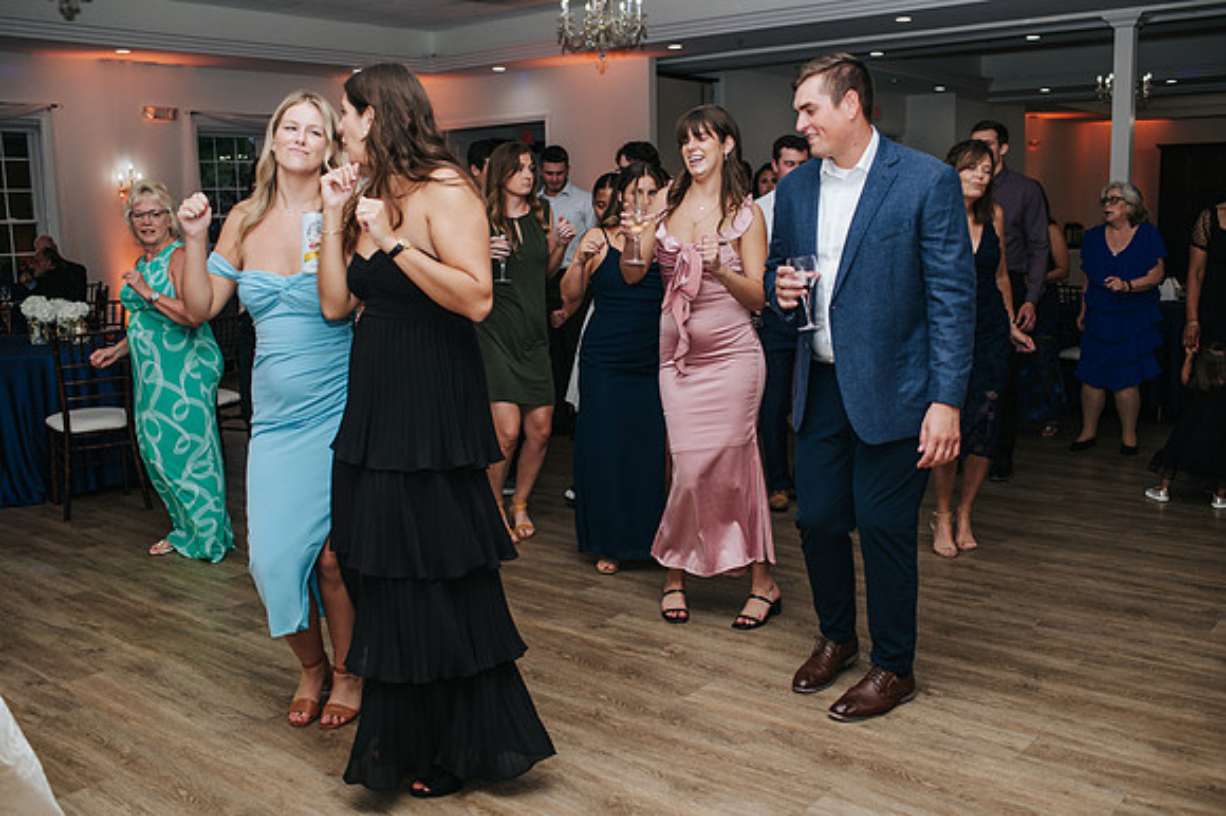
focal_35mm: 35
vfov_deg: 37.8
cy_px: 408
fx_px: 1191
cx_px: 613
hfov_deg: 54.5
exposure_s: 1/200
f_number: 3.2
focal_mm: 35
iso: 800
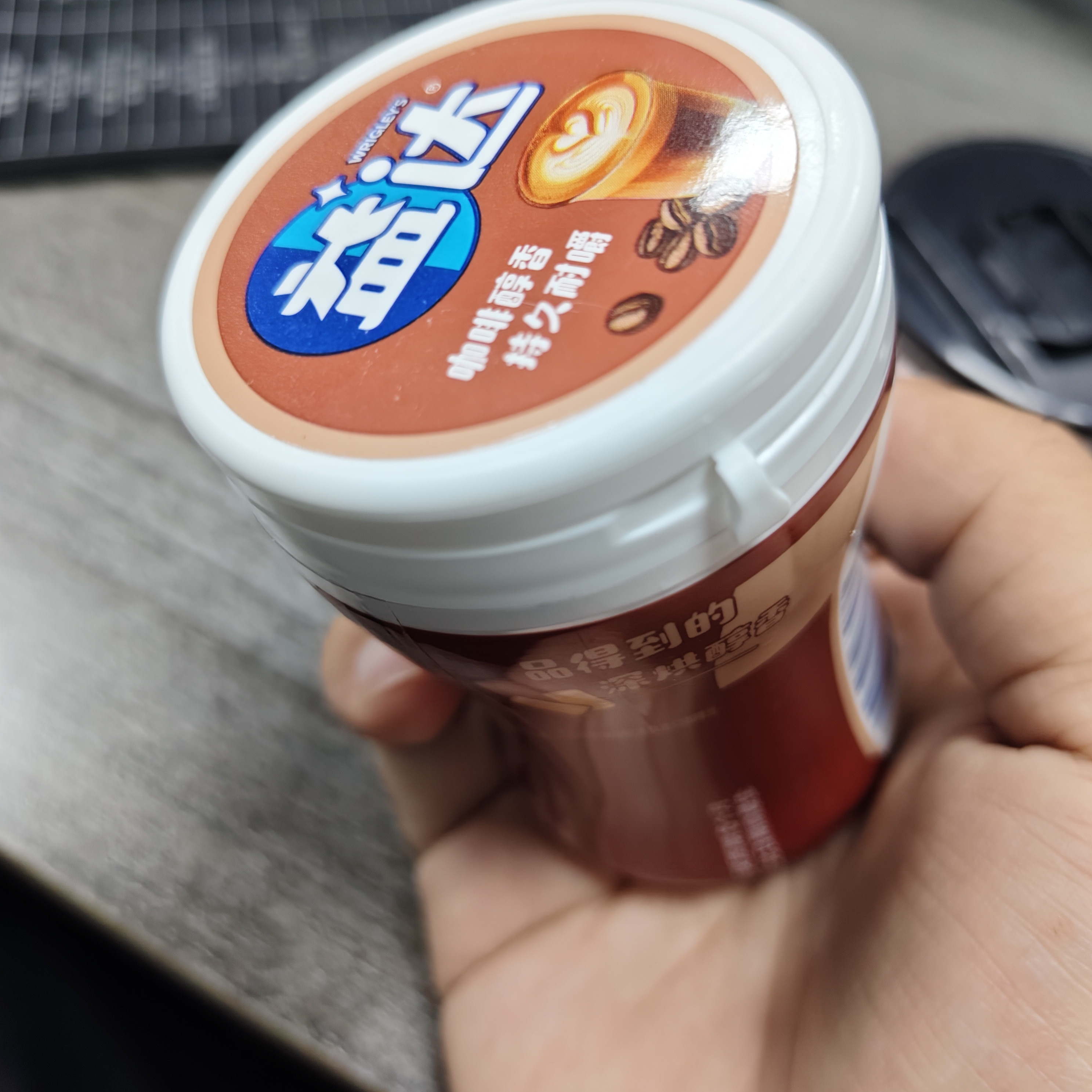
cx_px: 549
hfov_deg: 57.3
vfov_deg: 57.2
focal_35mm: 28
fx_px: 999
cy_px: 507
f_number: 1.88
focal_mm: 5.56
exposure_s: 1/100
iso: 177
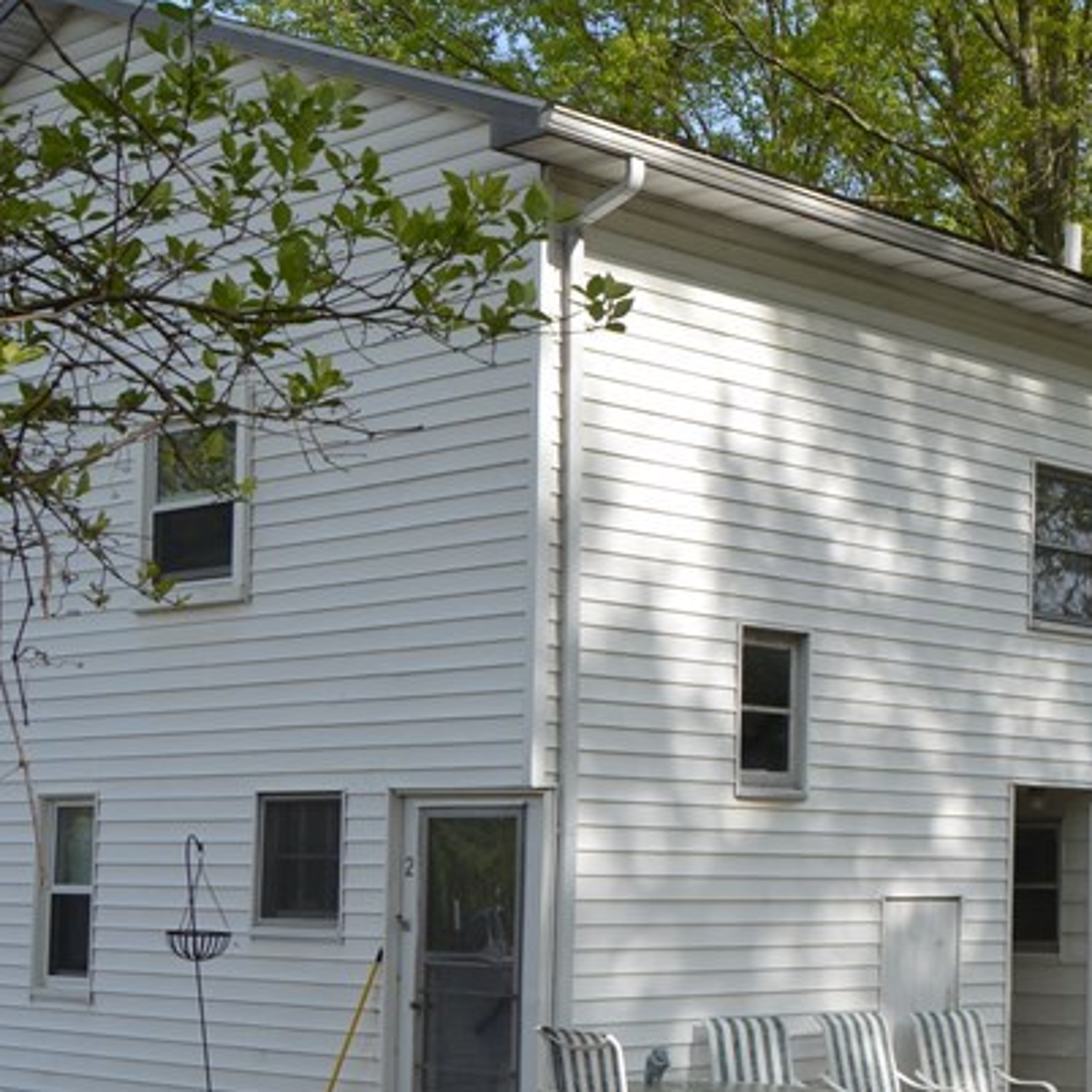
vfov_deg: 27.3
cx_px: 1452
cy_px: 823
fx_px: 2213
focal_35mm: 62
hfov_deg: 24.0
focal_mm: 18
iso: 100
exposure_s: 1/100
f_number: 10
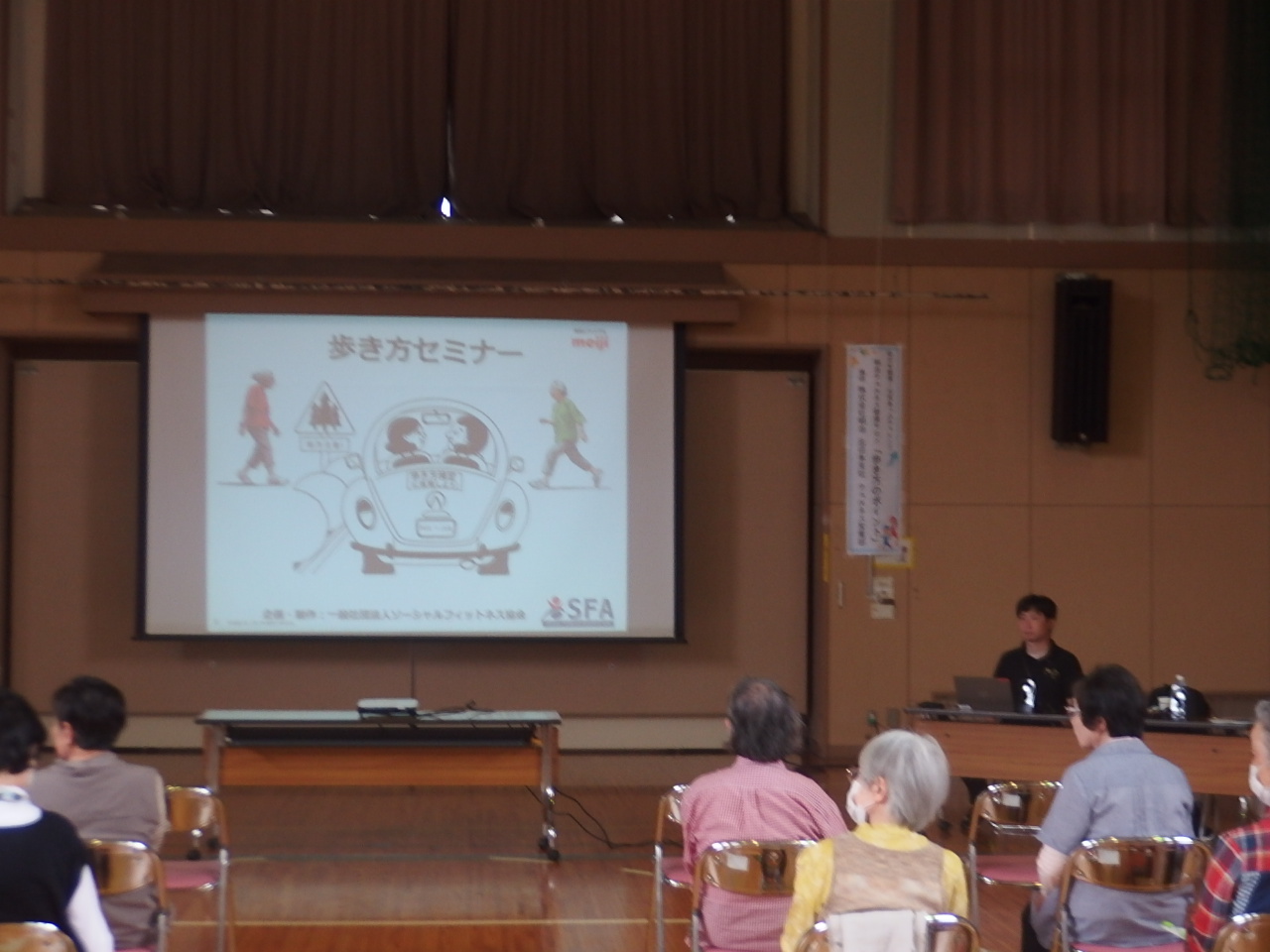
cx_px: 635
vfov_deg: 26.1
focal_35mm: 56
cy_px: 476
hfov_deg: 34.3
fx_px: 2055
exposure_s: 1/125
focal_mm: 10
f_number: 2.2
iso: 250
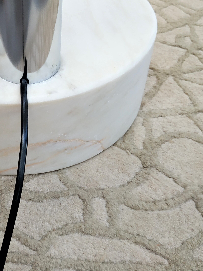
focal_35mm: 45
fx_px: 352
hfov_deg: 31.0
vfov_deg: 41.8
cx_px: 28
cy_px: 101
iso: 200
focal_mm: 3.94
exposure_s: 1/33
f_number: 1.9
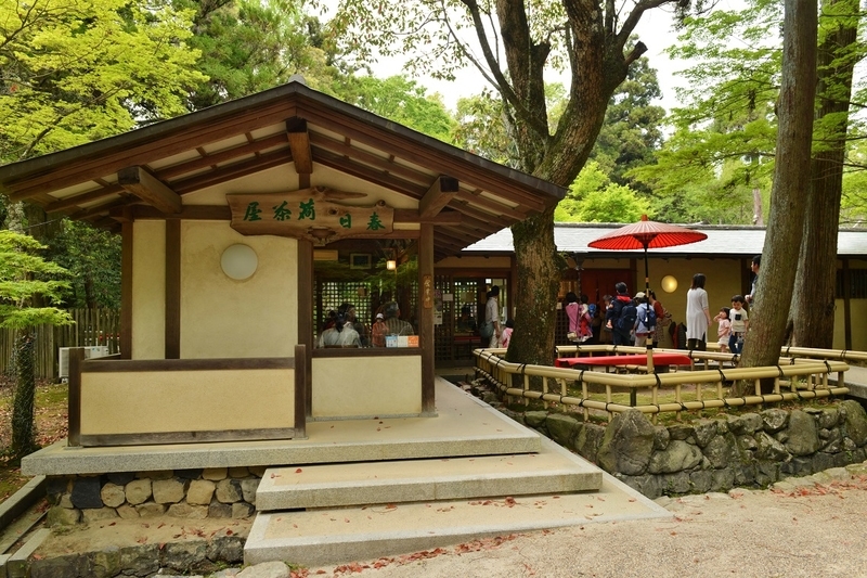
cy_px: 289
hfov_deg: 73.8
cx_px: 434
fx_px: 578
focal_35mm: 24
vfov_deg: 53.1
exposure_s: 1/200
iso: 400
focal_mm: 24
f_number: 7.1
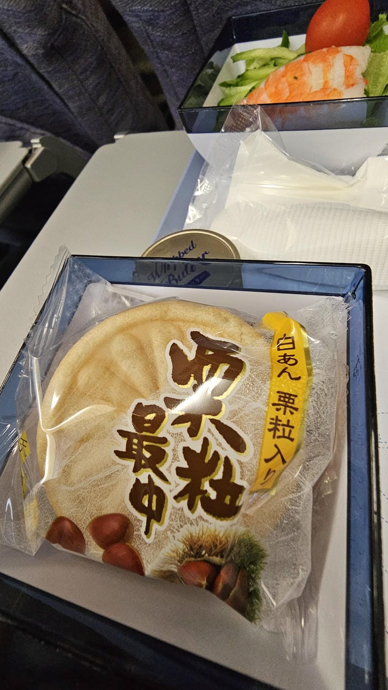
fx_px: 274
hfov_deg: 70.5
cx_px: 185
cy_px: 342
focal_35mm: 15
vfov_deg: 103.0
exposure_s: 1/26
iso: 800
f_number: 2.2
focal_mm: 2.2
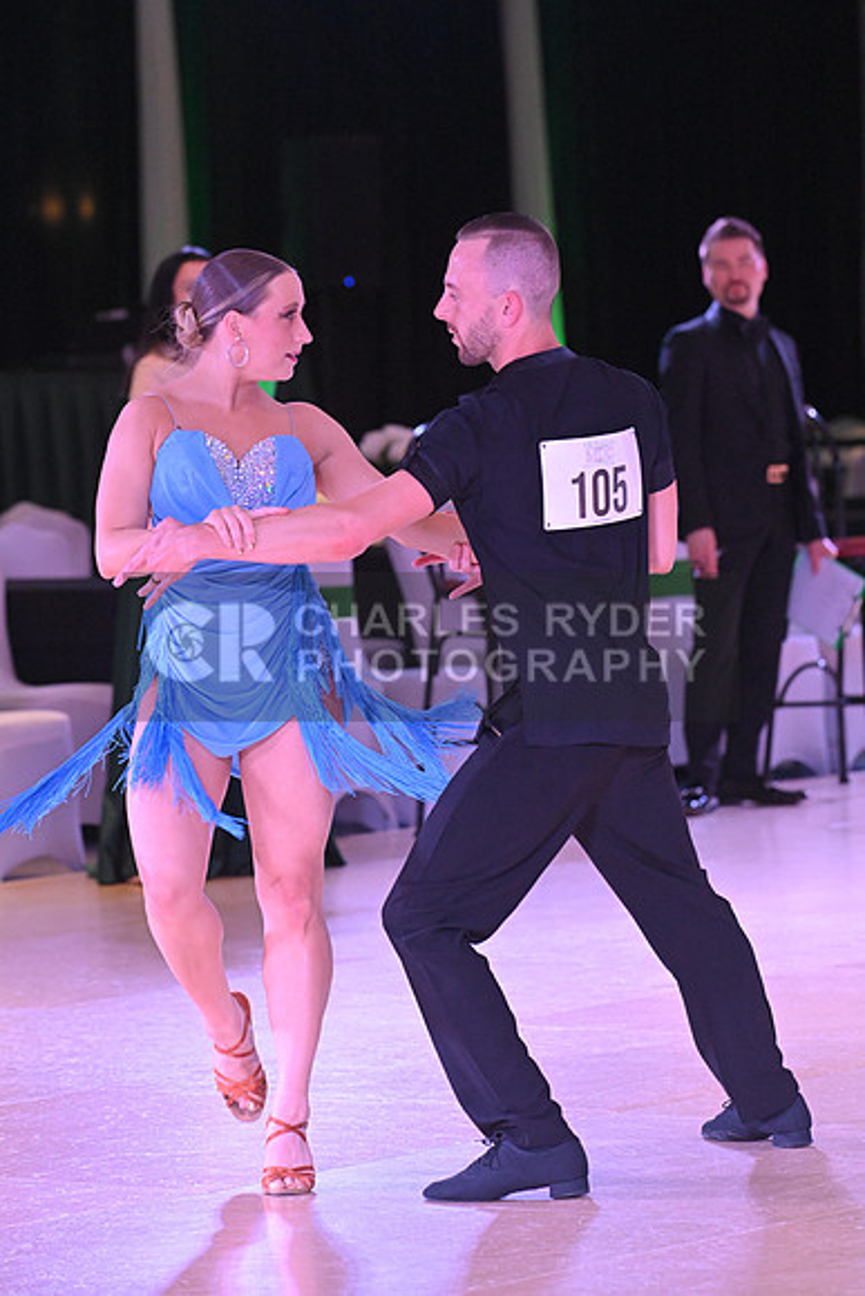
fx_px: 6843
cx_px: 432
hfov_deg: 7.2
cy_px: 648
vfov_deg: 10.8
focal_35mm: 190
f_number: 5.6
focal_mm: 190
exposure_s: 1/400
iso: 5000
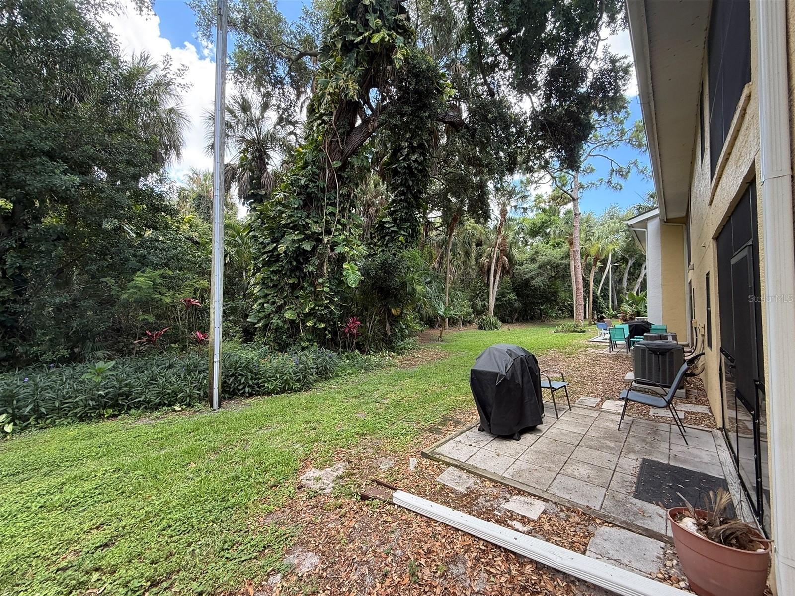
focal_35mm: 14
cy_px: 298
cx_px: 398
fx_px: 322
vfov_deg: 85.7
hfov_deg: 102.1
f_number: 2.2
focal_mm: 2.22
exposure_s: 1/127
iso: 64
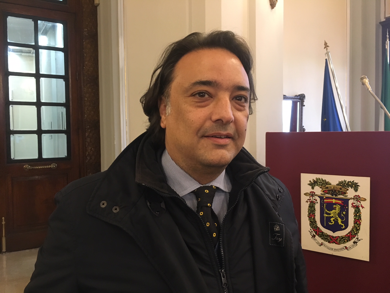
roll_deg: +1.2
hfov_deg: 61.7
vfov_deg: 48.2
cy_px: 146
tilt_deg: -1.6
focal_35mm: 29
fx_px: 327
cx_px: 195
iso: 200
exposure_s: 1/17
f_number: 2.2
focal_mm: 4.15
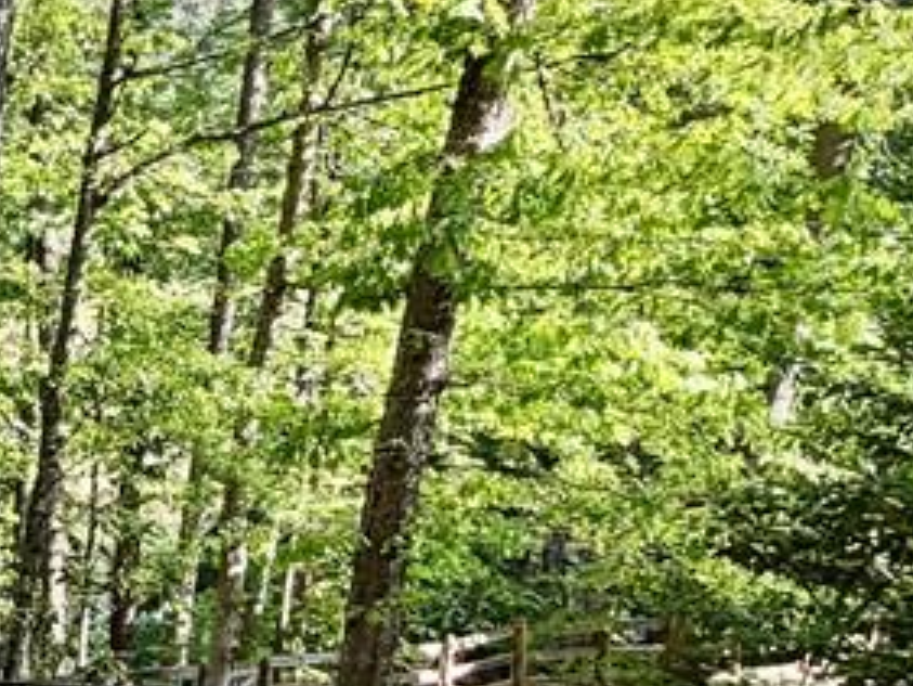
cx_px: -660
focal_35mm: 51
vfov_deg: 27.9
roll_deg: -0.5
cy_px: 559
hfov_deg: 23.3
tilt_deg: -12.1
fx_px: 1346
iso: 80
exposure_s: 1/121
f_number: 2.2
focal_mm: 2.22
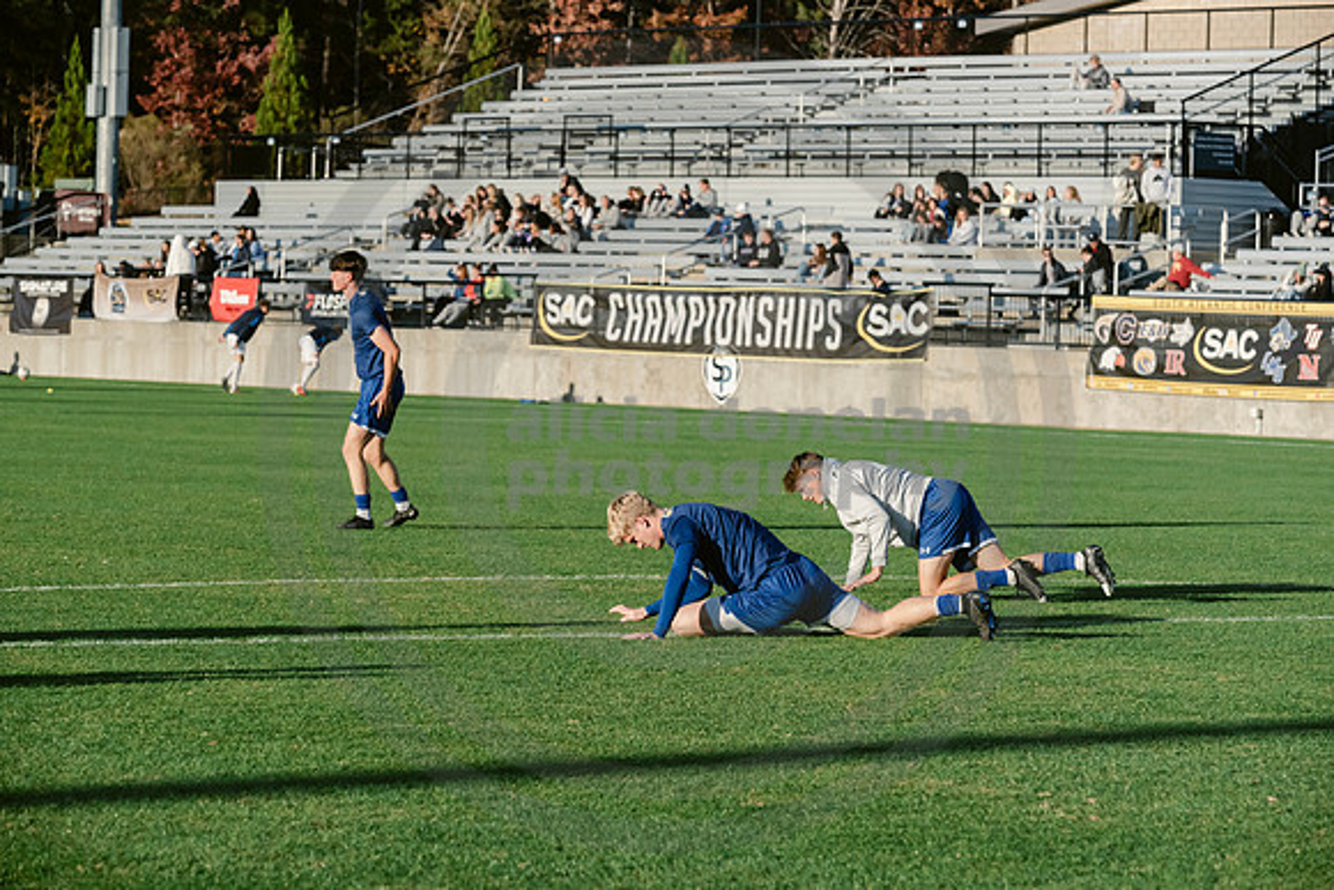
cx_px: 667
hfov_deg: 15.2
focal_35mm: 135
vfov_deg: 10.2
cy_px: 445
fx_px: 5003
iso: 1250
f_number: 7.1
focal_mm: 135
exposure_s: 1/4000
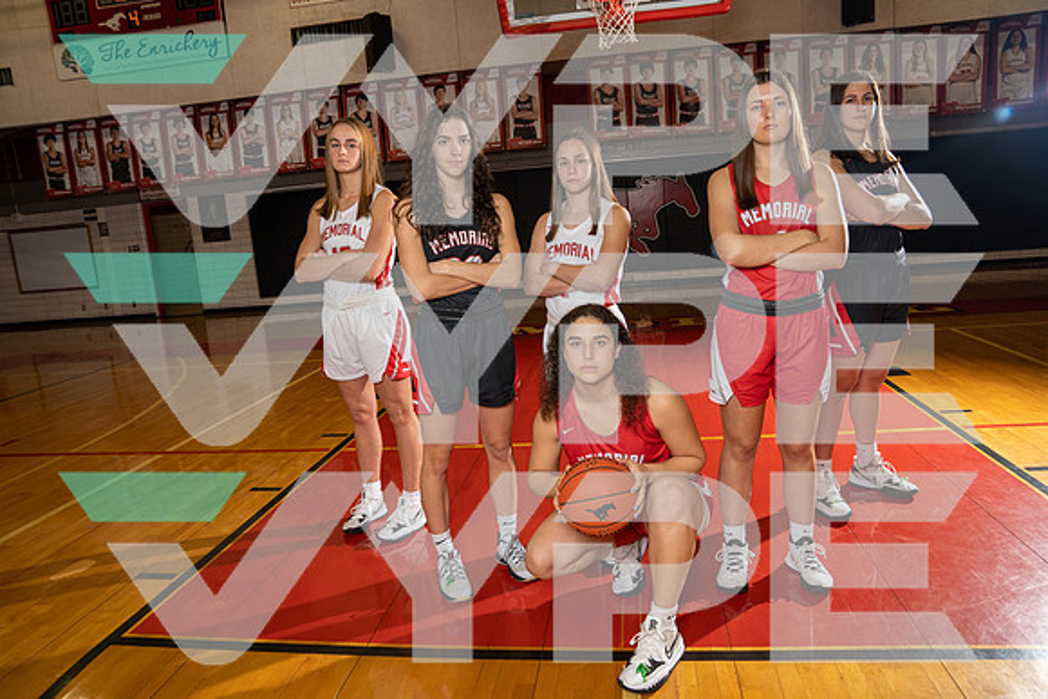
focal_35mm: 24
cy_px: 350
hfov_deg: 73.7
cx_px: 524
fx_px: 699
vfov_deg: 53.2
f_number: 8
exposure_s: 1/250
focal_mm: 24
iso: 500
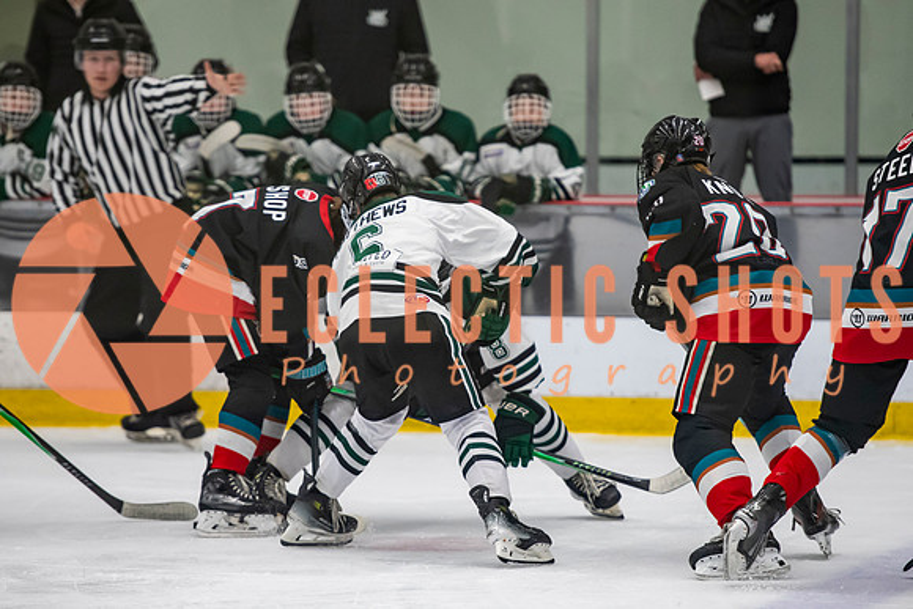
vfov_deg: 5.5
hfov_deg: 8.3
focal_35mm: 248
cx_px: 450
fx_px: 6303
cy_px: 304
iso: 2000
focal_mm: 185
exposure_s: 1/640
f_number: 3.2
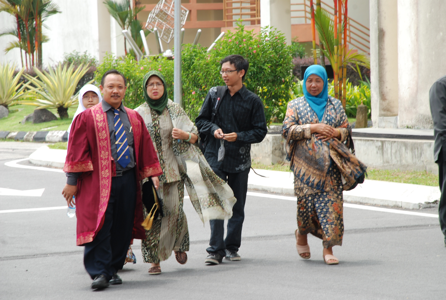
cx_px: 223
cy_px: 150
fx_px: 2514
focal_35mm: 202
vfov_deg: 6.8
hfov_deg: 10.1
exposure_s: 1/100
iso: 200
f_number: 10
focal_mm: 135
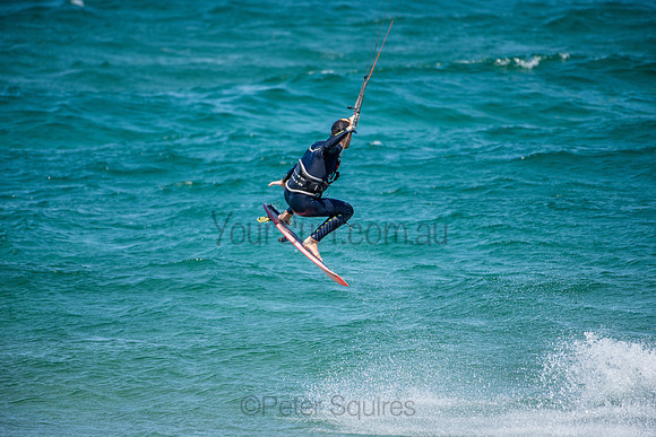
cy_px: 218
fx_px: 9113
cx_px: 328
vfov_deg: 2.8
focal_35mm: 500
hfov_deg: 4.1
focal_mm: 500
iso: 360
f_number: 5.6
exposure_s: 1/2500
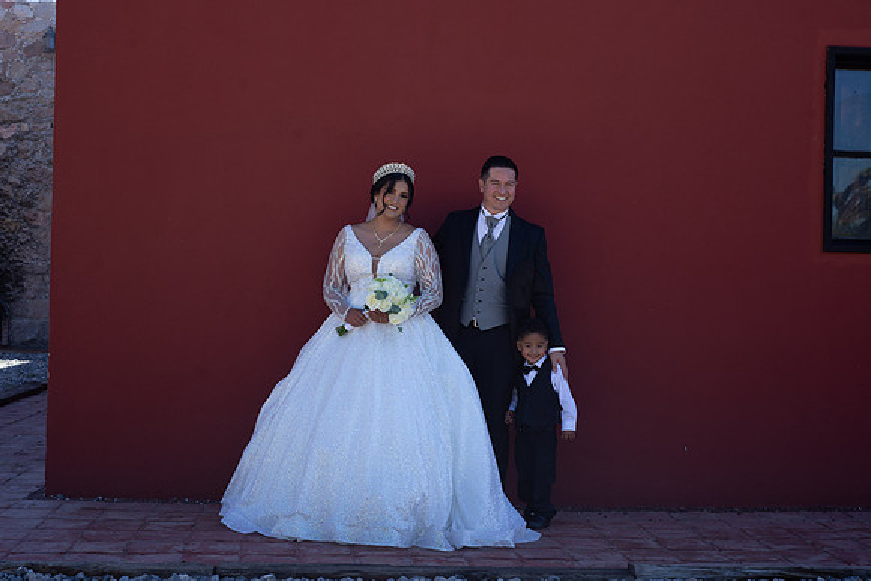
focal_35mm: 50
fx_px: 1210
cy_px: 290
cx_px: 436
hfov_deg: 39.6
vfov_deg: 27.0
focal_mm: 50
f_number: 6.3
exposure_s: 1/250
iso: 100
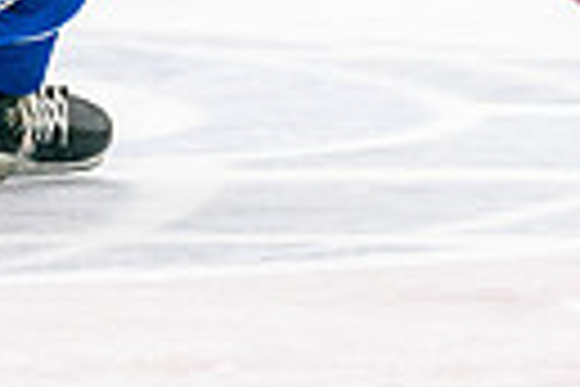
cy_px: -371
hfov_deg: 2.7
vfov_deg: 1.8
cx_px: 54
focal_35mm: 773
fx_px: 12453
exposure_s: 1/1250
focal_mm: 167
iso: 3200
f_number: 2.8
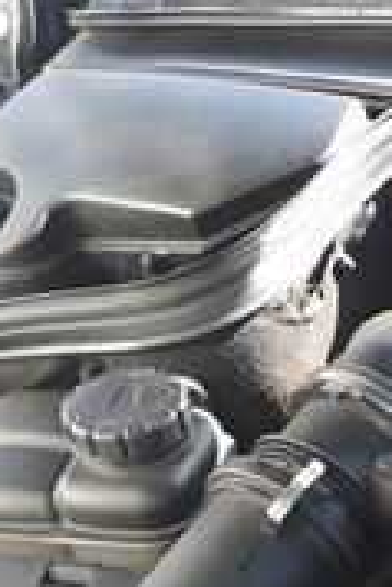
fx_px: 1695
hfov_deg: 11.5
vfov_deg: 18.8
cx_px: 847
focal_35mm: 104
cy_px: 648
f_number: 1.9
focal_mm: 3.6
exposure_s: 1/100
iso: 64
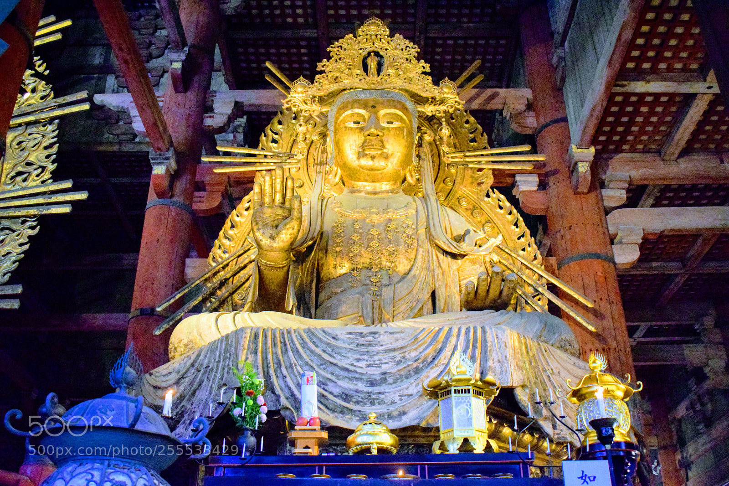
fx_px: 759
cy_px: 243
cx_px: 364
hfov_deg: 51.3
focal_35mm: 38
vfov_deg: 35.5
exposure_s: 1/60
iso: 6400
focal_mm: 25
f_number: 4
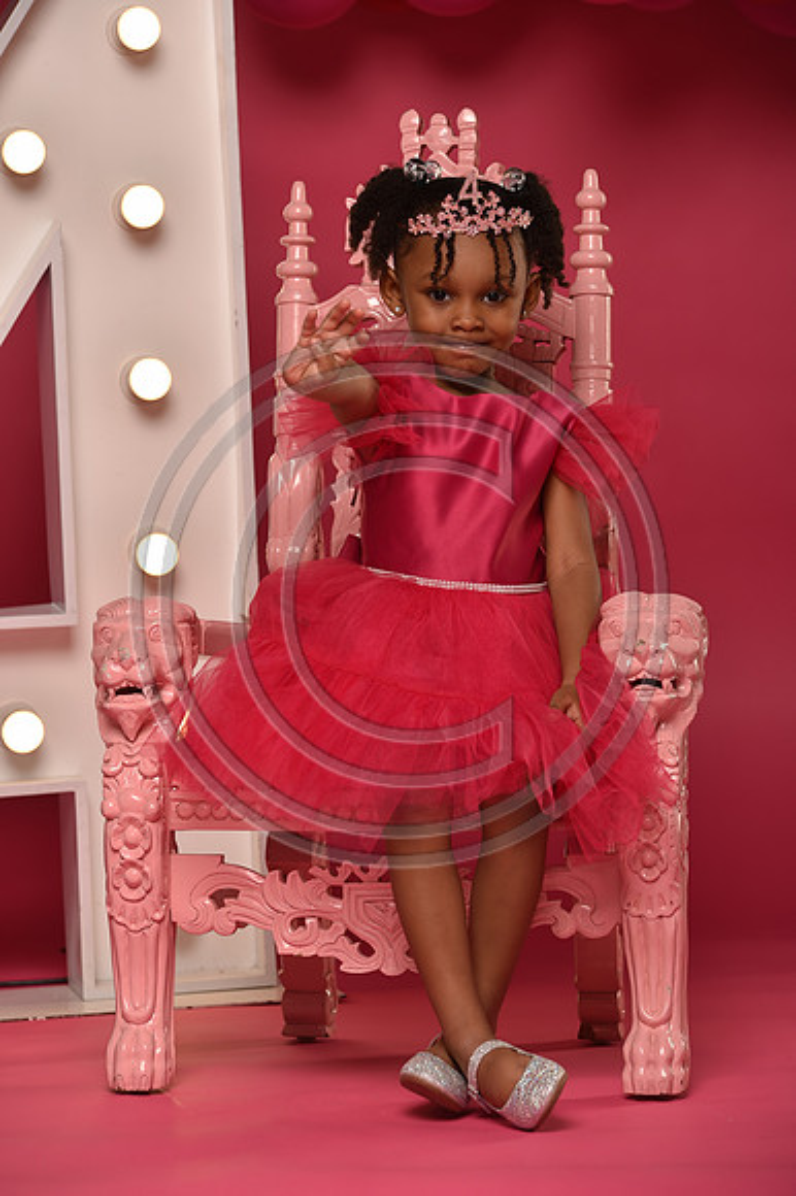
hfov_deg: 11.4
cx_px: 398
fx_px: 3984
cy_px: 598
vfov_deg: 17.1
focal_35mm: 120
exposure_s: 1/160
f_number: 5.6
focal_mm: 120
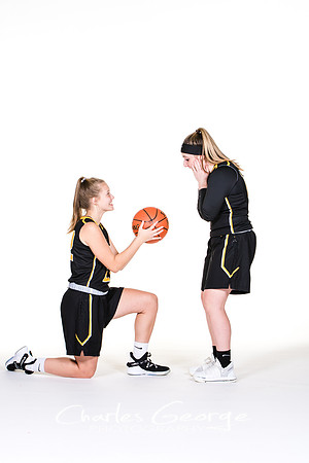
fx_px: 1448
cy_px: 232
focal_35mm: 112
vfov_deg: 18.2
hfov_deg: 12.2
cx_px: 154
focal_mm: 75
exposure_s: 1/160
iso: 200
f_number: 6.3
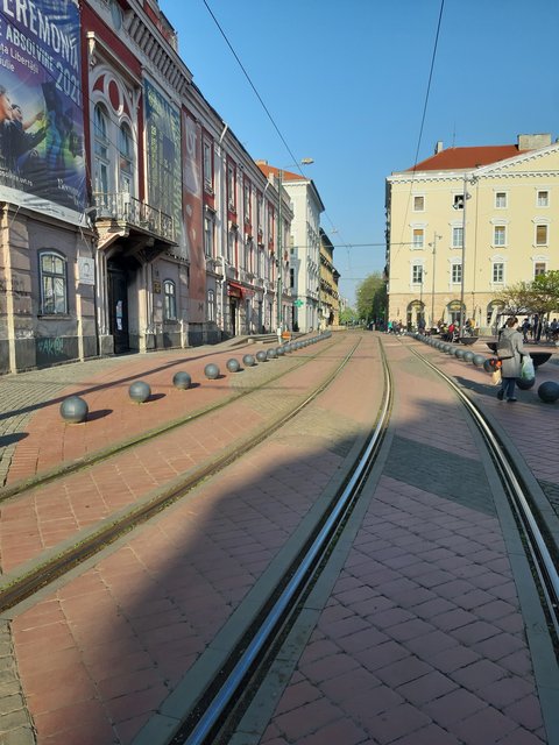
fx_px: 581
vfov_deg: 65.3
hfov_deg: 51.4
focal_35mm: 27
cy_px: 372
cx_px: 280
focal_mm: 3.93
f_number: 1.7
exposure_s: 1/847
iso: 40
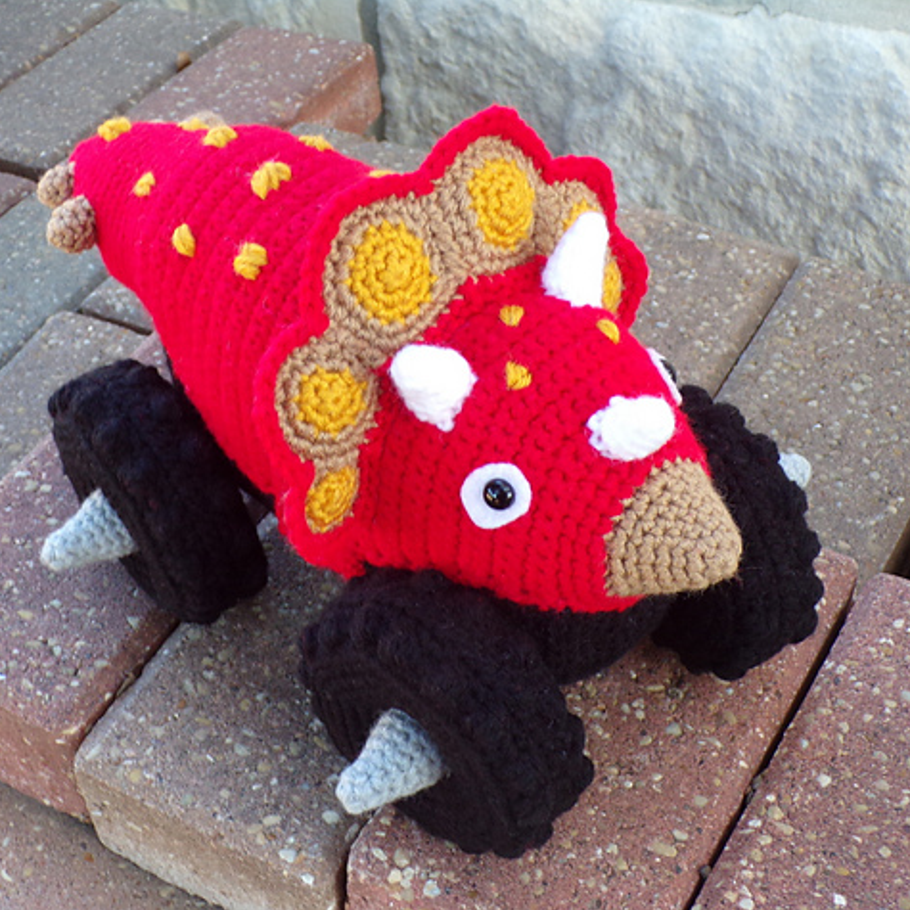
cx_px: 431
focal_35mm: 50
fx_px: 1487
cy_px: 452
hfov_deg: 34.0
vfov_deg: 34.0
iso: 129
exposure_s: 1/34
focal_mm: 7.6
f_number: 3.4
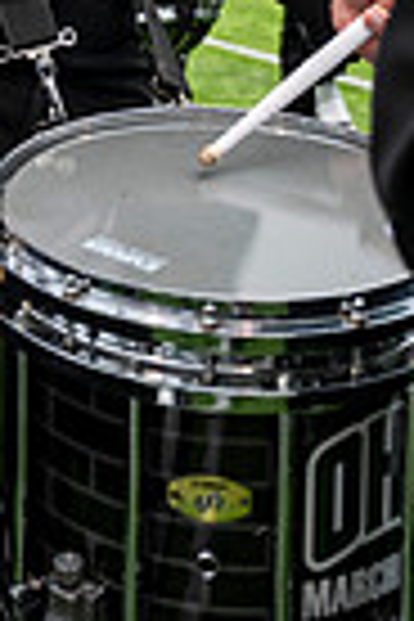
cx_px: 63
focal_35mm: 78
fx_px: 1345
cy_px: -270
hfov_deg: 17.3
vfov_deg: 22.2
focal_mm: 24
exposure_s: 1/500
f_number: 2.8
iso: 100
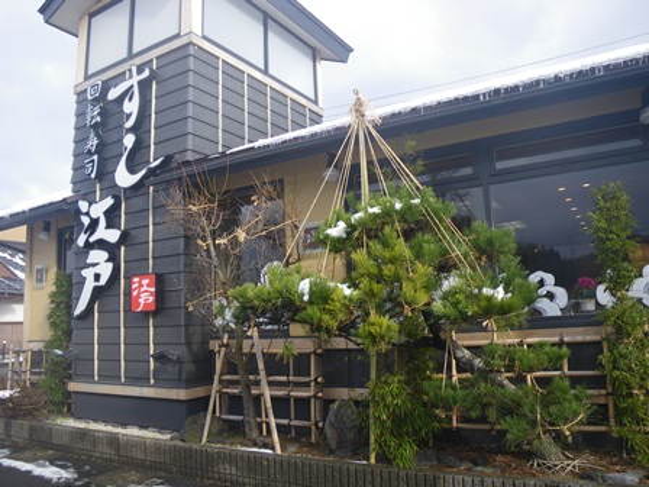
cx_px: 324
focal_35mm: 28
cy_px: 244
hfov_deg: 63.4
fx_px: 525
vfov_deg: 49.7
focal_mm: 5
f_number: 3.5
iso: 50
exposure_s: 1/100
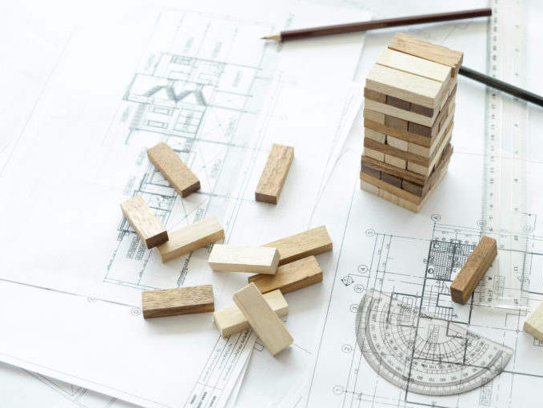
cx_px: 295
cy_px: 204
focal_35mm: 75
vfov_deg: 19.7
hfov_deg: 26.0
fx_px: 1177
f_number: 4
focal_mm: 46.3
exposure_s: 1/125
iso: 200
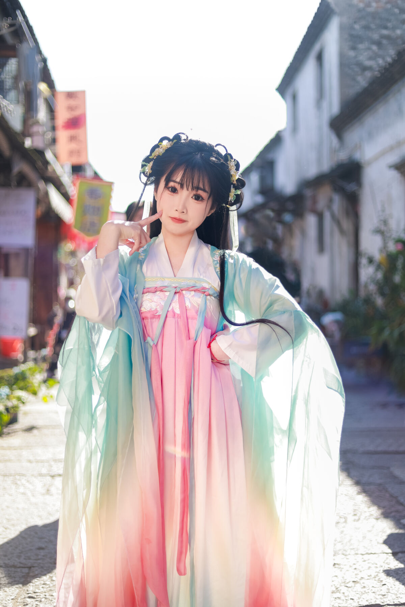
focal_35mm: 49
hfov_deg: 27.5
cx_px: 202
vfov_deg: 40.3
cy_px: 304
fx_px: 827
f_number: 1.8
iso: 100
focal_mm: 50
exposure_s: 1/1000
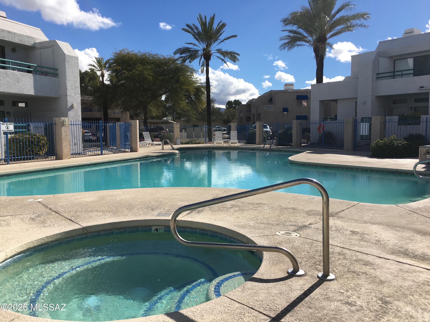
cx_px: 215
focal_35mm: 29
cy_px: 161
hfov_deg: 61.7
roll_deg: +1.0
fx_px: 360
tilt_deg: -3.8
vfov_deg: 48.2
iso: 25
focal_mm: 4.15
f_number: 2.2
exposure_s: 1/2481
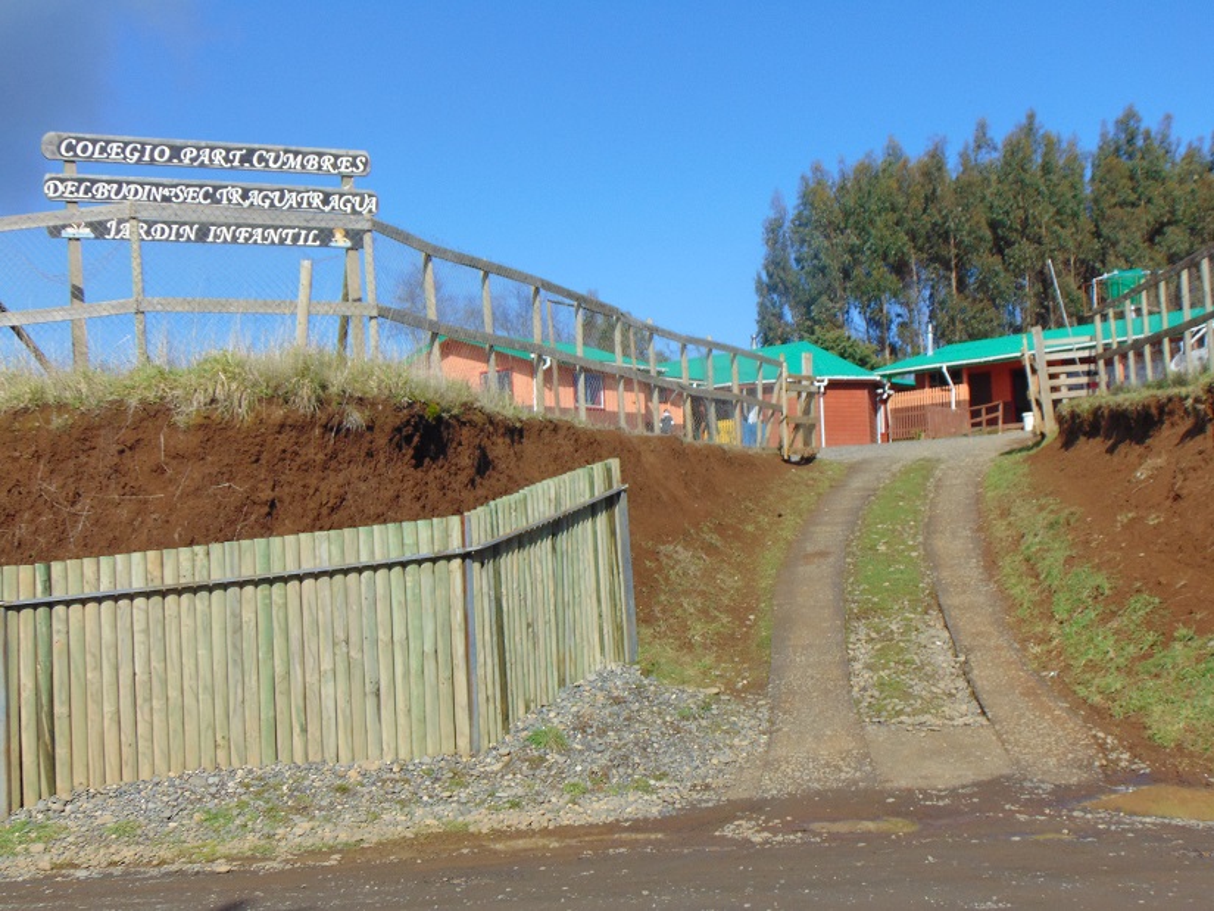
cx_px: 607
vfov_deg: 29.1
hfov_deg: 38.2
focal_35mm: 50
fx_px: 1754
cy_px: 456
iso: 80
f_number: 9
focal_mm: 9
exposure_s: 1/200
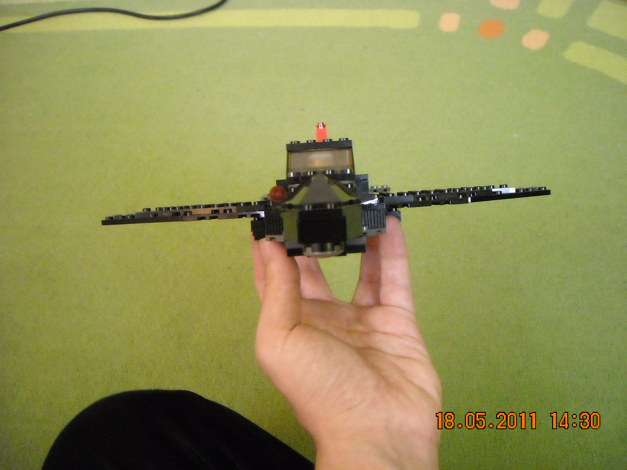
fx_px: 634
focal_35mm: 35
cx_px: 314
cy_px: 235
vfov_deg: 40.7
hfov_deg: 52.6
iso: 800
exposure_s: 1/60
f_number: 2.8
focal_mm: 5.7
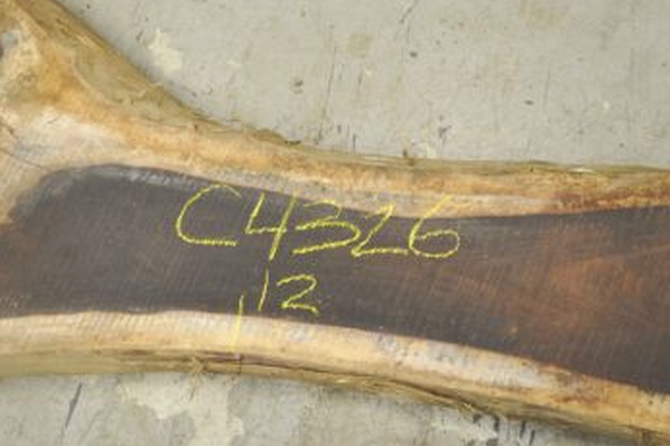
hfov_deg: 50.7
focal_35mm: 38
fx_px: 707
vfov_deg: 35.0
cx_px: 349
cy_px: 197
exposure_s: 1/80
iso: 400
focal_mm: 22
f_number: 4.5
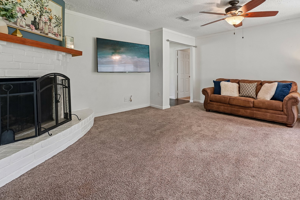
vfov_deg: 66.9
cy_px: 82
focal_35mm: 18
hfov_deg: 88.5
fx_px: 150
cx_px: 185
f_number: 8
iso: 400
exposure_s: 1/10
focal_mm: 14
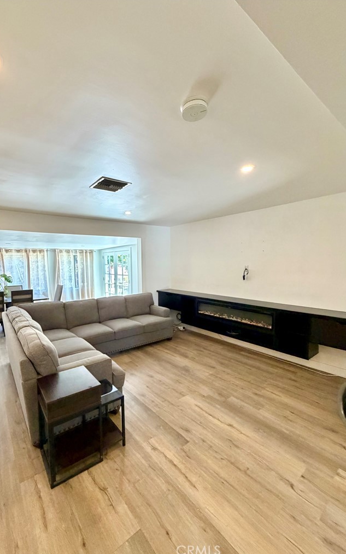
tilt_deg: -3.9
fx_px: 226
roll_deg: -0.2
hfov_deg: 74.2
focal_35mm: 15
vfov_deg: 101.5
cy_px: 278
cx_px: 144
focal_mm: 2.22
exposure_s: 1/60
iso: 500
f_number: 2.2
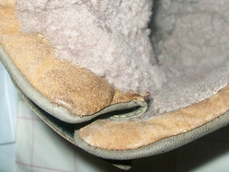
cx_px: 143
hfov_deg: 29.7
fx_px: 430
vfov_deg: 22.3
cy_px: 31
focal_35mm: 65
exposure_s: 1/60
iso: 64
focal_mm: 6
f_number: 2.7
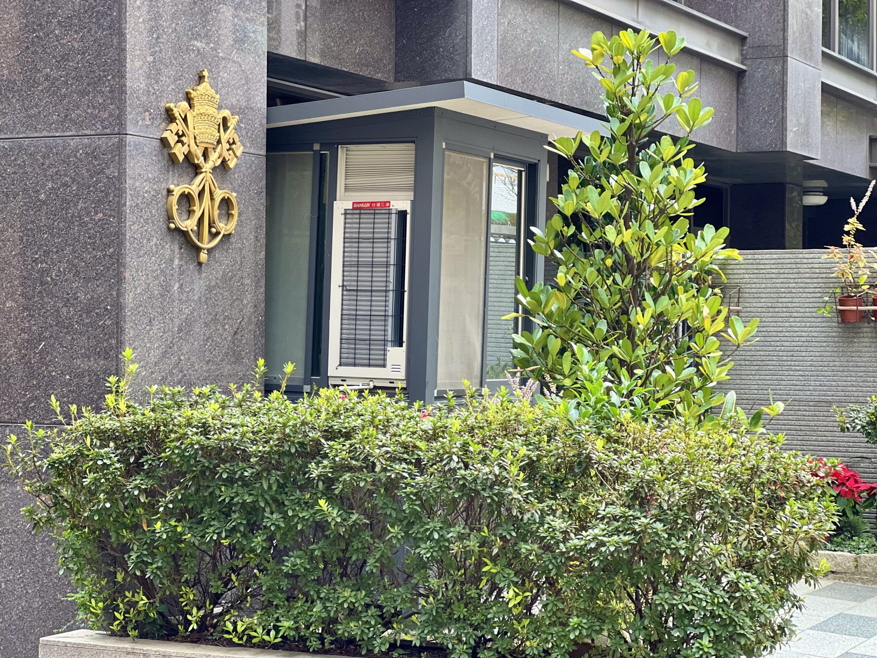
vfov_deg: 19.1
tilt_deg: -0.8
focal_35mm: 77
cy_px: 329
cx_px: 438
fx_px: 1951
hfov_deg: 25.3
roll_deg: -1.2
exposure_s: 1/121
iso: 100
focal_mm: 9
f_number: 2.8
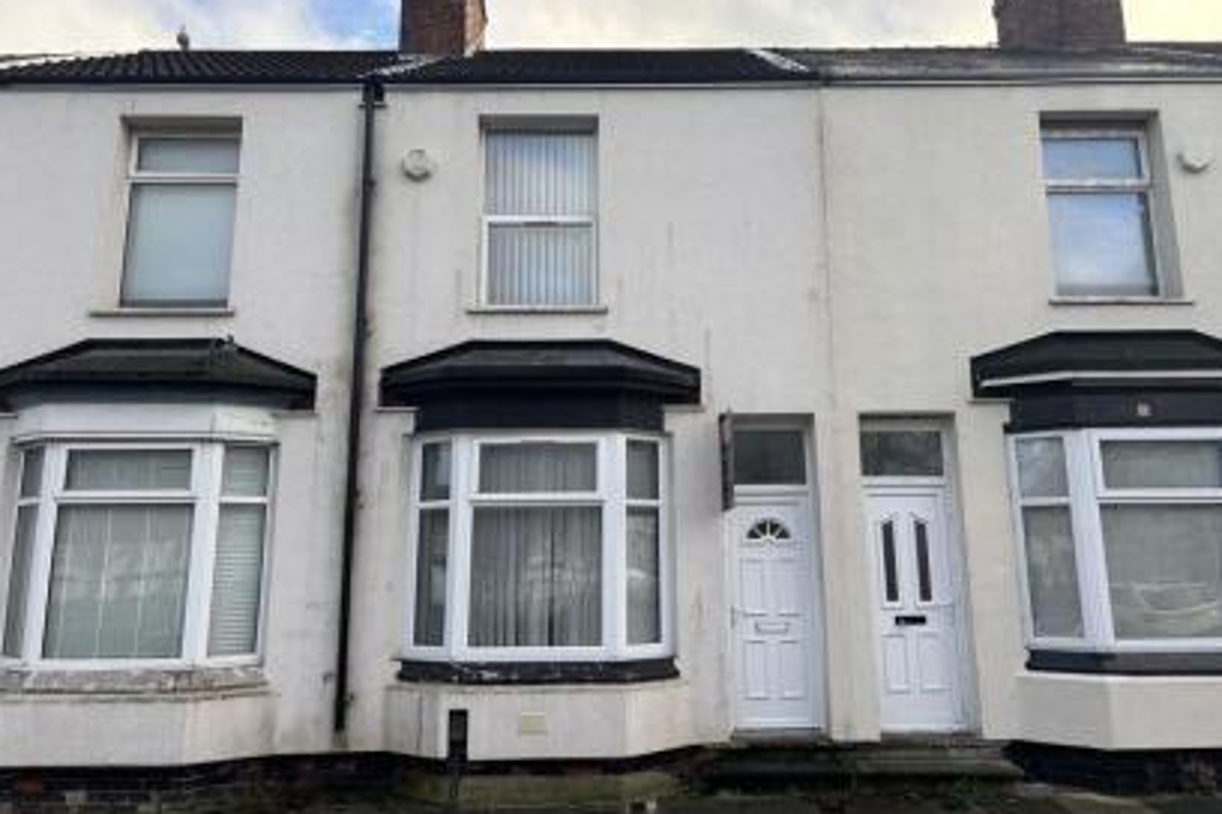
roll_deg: +0.8
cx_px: 627
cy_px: 361
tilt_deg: +12.2
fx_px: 950
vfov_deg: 46.3
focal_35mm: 28
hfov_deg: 65.5
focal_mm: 5.96
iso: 50
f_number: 1.6
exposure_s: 1/742
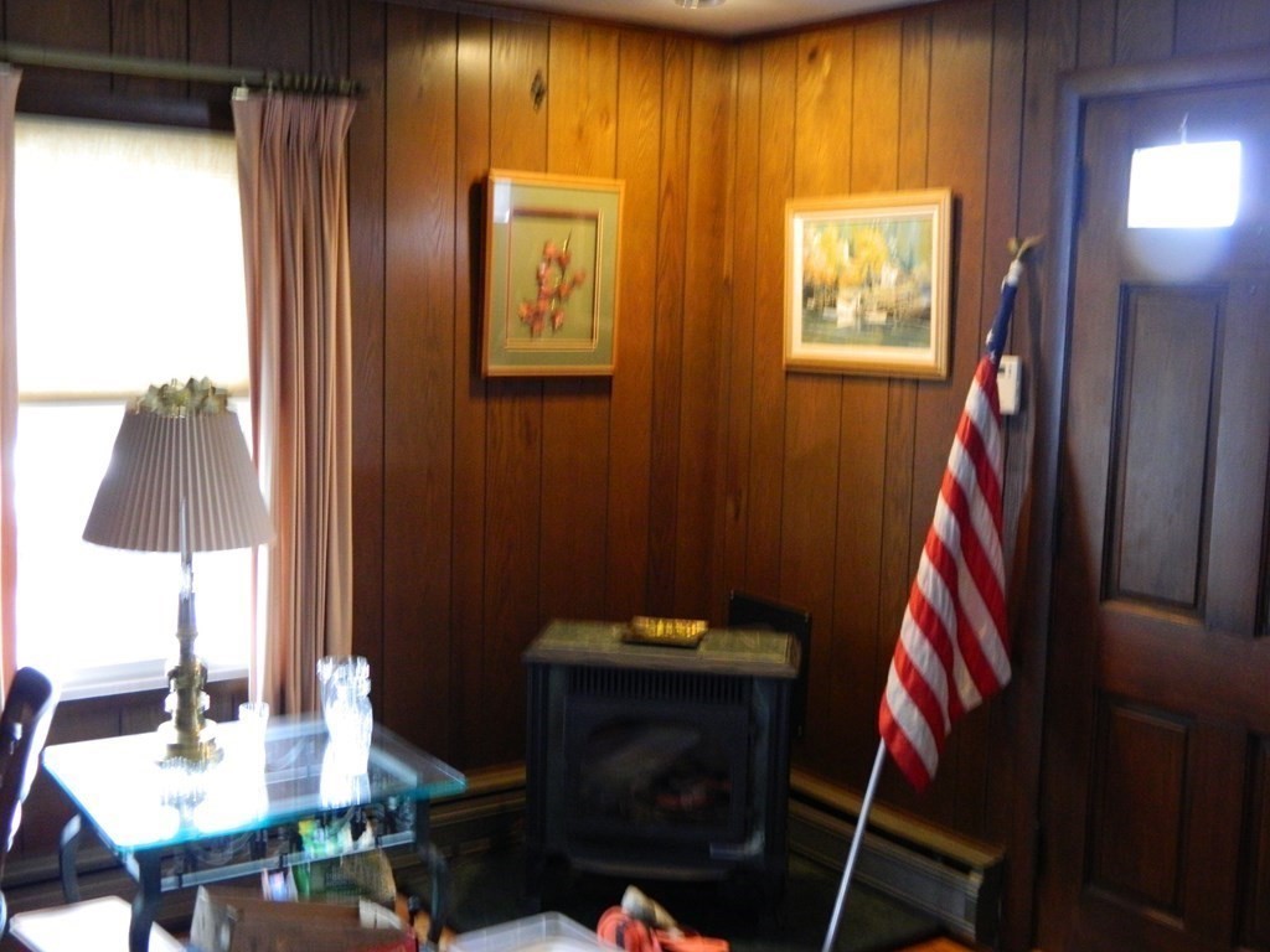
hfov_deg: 45.8
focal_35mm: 41
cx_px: 635
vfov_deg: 35.1
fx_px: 1504
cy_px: 476
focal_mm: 7.3
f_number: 3.5
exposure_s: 1/10
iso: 400
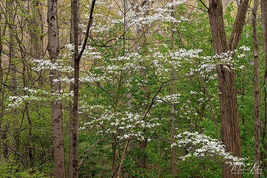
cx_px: 134
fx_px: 556
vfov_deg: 18.2
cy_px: 89
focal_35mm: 75
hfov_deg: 27.0
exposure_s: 1/30
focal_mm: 50
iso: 200
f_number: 11
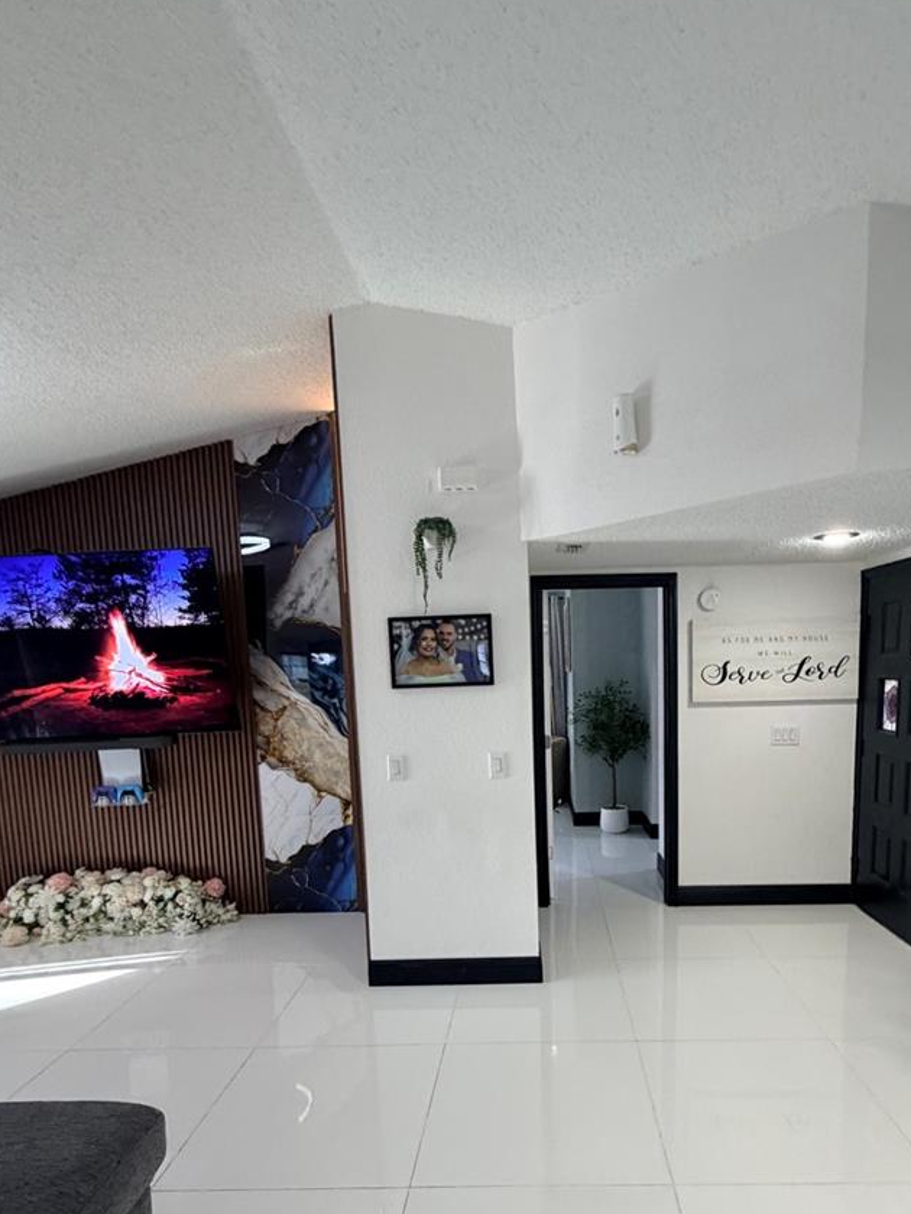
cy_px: 756
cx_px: 528
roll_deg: +3.1
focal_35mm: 20
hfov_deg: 65.6
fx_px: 702
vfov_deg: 80.3
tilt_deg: -2.8
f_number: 2.2
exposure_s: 1/120
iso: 200
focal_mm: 2.22
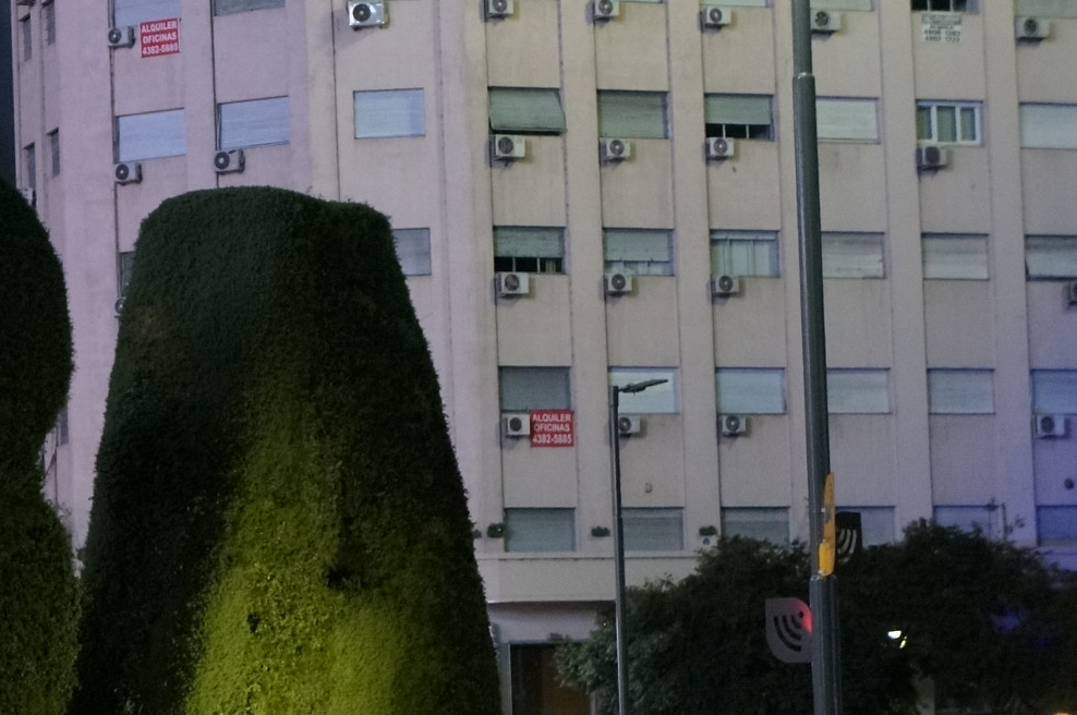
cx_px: 20
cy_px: 541
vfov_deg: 8.0
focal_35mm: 171
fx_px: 5110
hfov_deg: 11.9
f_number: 5.6
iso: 6400
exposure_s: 1/125
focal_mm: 55
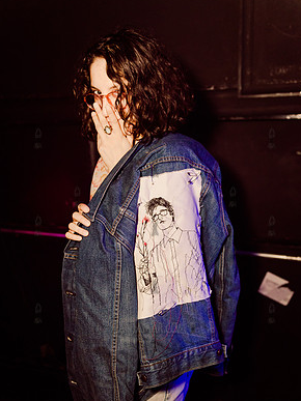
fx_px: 441
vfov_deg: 48.9
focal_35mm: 38
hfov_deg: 37.7
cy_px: 226
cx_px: 155
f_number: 2.8
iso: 3200
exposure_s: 1/320
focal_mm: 34
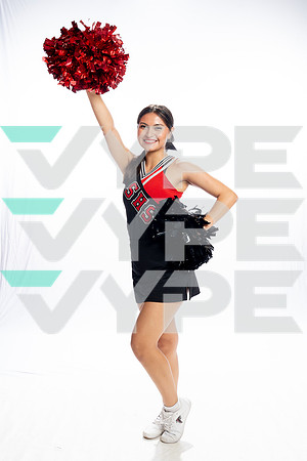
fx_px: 550
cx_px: 154
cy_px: 230
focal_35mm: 43
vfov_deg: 45.4
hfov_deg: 31.2
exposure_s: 1/250
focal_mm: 43
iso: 800
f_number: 8
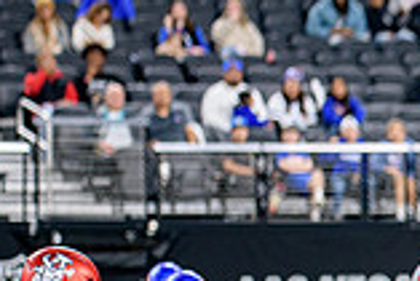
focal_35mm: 592
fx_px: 6913
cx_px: 722
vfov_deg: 2.3
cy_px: 462
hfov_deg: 3.5
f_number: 2.8
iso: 1250
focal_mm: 160
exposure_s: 1/400
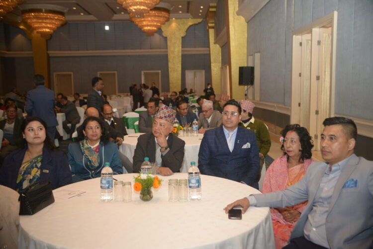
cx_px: 186
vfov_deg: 37.9
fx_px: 363
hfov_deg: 54.4
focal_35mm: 35
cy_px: 124
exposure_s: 1/80
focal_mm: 35
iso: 1000
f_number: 5
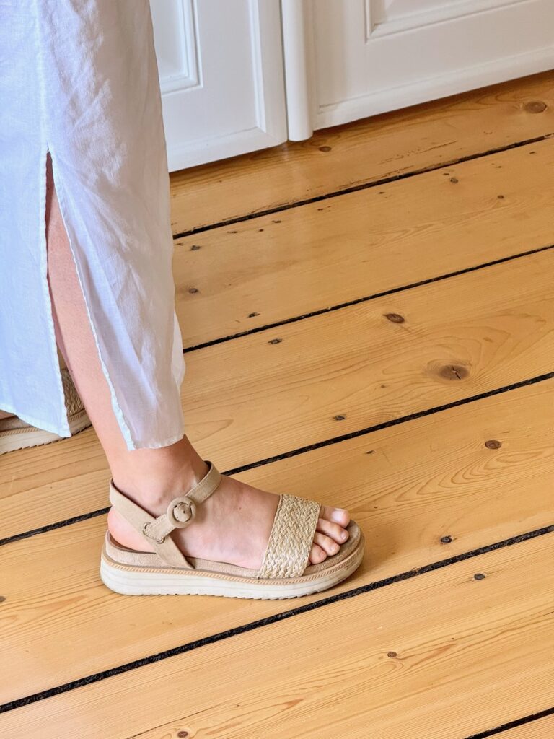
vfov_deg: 16.4
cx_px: 277
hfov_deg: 12.3
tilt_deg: -31.3
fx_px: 2561
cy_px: 370
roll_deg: +2.9
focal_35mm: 120
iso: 320
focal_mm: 15.66
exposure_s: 1/60
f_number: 2.8
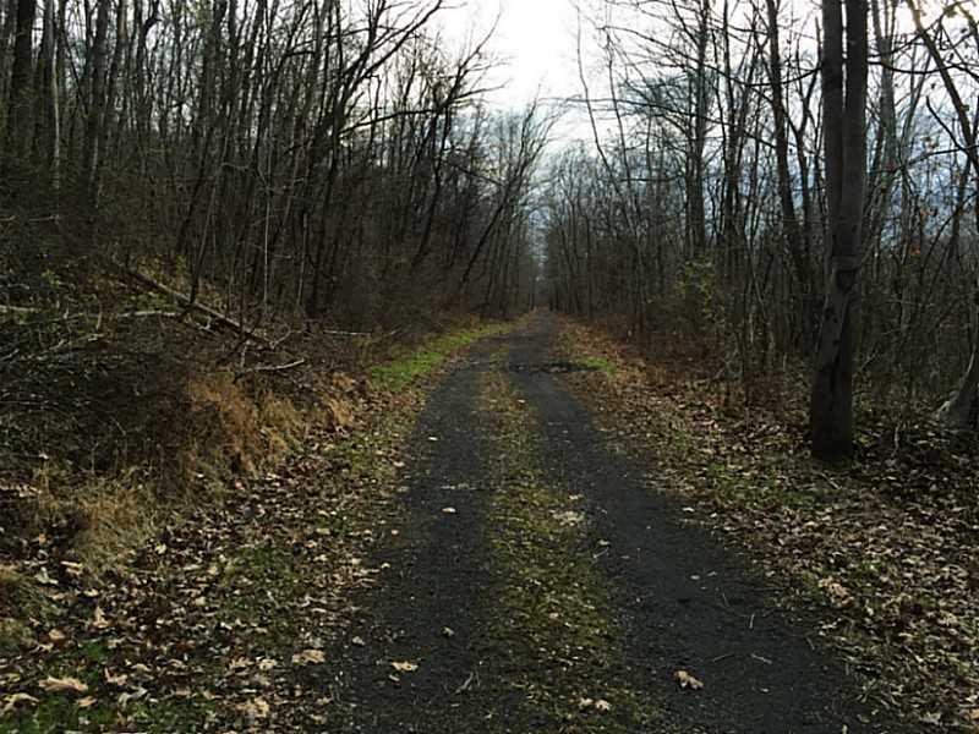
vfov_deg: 48.2
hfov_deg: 61.7
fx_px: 820
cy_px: 367
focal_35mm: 29
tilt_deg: -3.0
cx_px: 490
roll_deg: -0.3
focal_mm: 4.15
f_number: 2.2
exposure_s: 1/332
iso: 32
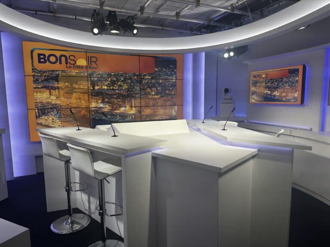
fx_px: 229
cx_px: 165
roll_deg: +1.0
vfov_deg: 56.8
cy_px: 124
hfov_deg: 71.6
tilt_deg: -7.1
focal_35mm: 24
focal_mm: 6.86
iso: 100
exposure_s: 1/102
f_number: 1.78
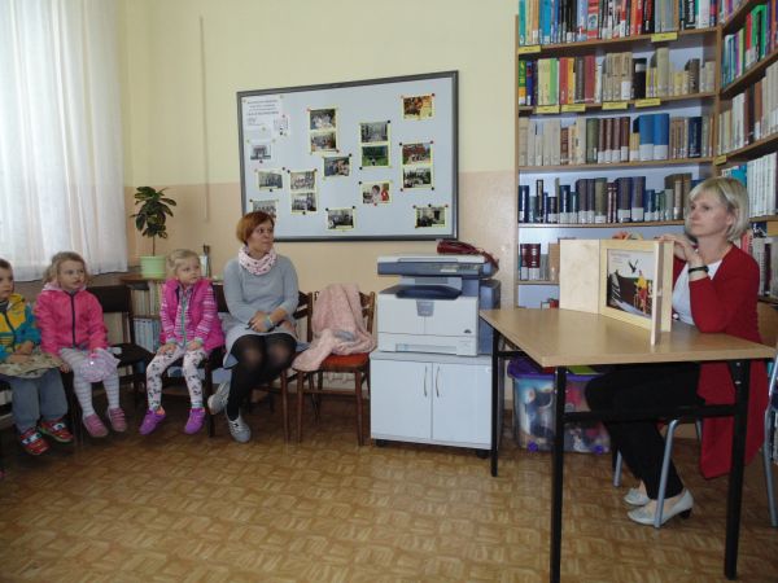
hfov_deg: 76.4
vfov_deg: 61.1
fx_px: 494
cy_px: 292
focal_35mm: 22
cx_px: 389
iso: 200
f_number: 3.1
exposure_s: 1/30
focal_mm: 4
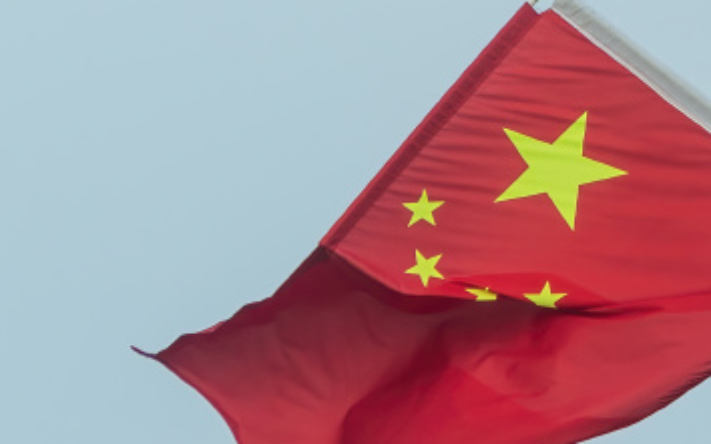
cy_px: -210
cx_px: 1034
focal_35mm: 750
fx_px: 14523
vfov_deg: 1.7
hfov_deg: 2.8
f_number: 5.6
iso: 100
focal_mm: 145
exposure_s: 1/320
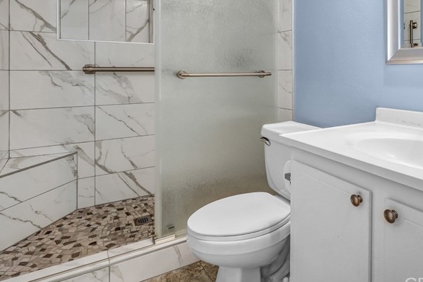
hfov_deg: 72.4
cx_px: 268
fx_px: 282
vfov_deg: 50.7
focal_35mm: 24
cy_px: 68
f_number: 9
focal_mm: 10
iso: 400
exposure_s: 1/6
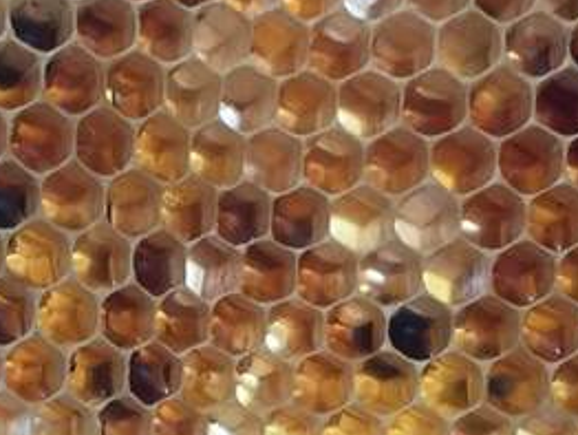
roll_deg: +1.8
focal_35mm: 126
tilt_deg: +13.7
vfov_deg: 11.6
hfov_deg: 15.5
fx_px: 2106
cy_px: 460
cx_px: 64
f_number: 2.2
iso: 32
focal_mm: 4.15
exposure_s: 1/40
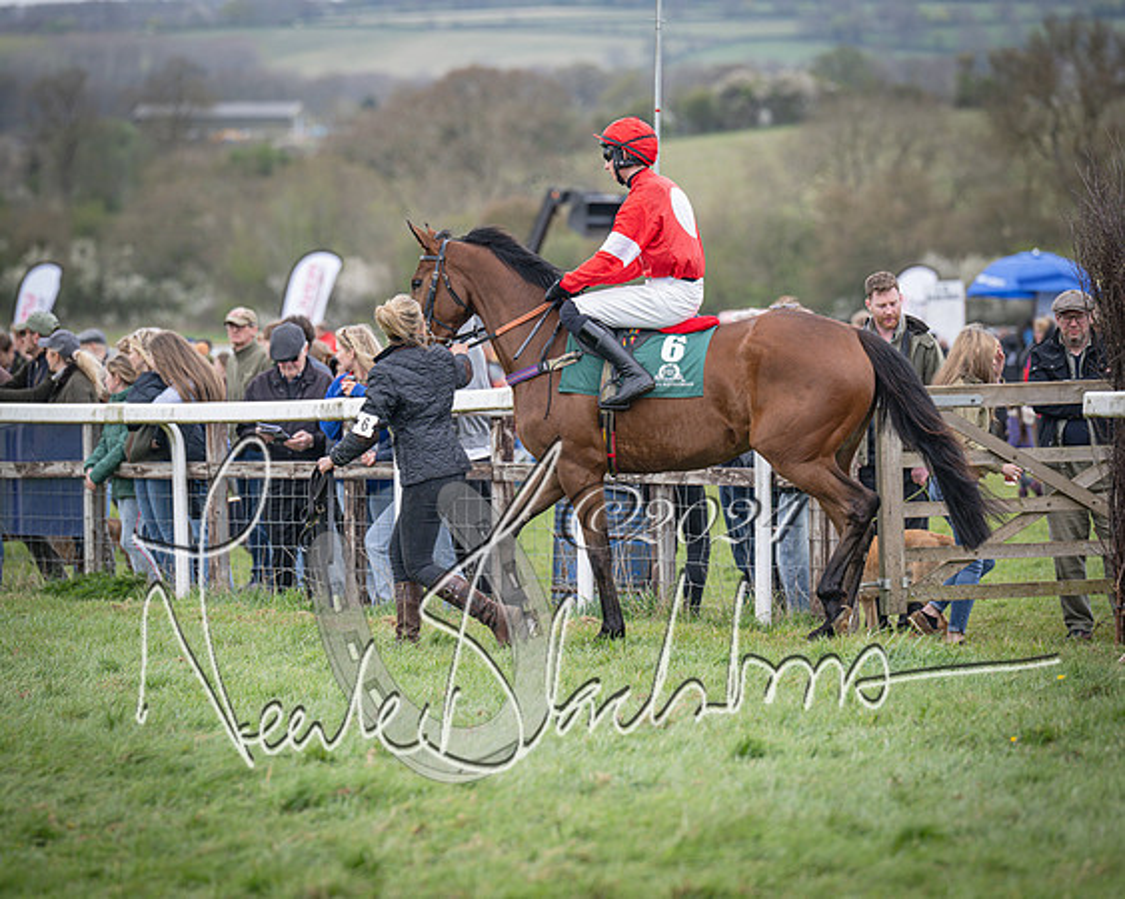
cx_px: 561
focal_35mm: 239
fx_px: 7947
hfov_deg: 8.1
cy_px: 473
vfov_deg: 6.5
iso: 400
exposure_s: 1/800
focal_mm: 200
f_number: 4
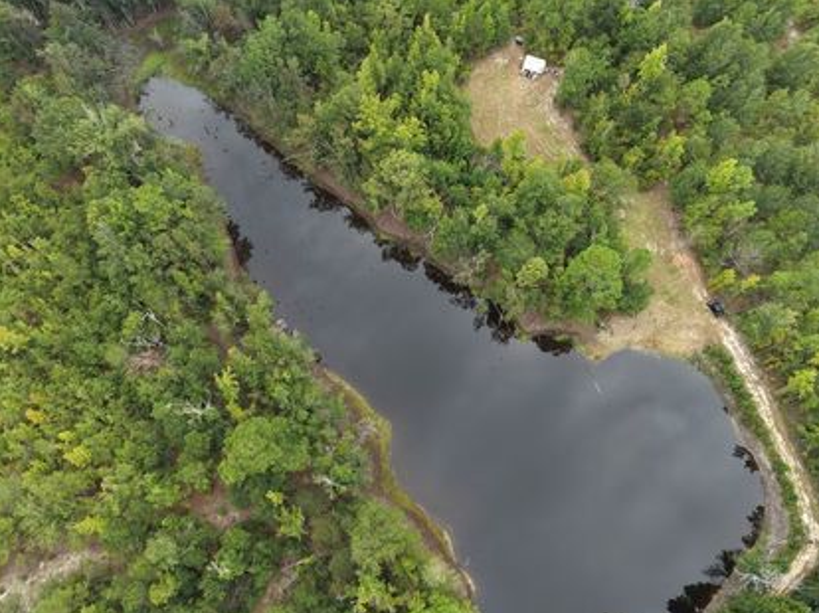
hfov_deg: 69.4
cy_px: 315
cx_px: 422
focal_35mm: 25
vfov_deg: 54.8
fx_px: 591
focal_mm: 8.67
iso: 100
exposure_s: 1/350
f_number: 1.8
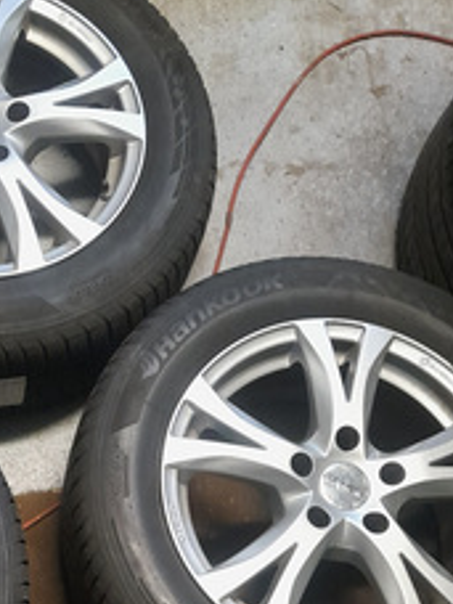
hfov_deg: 24.9
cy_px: 599
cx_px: 52
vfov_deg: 31.4
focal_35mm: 57
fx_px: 995
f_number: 1.8
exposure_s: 1/25
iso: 640
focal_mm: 4
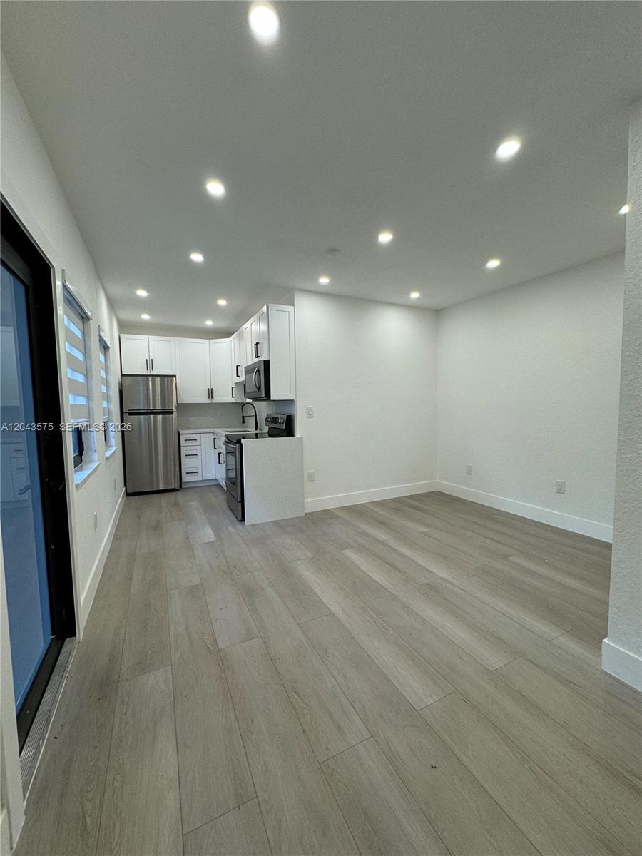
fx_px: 346
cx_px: 321
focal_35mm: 14
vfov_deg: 102.1
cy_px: 428
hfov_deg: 85.7
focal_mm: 2.22
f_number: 2.2
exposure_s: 1/120
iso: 125
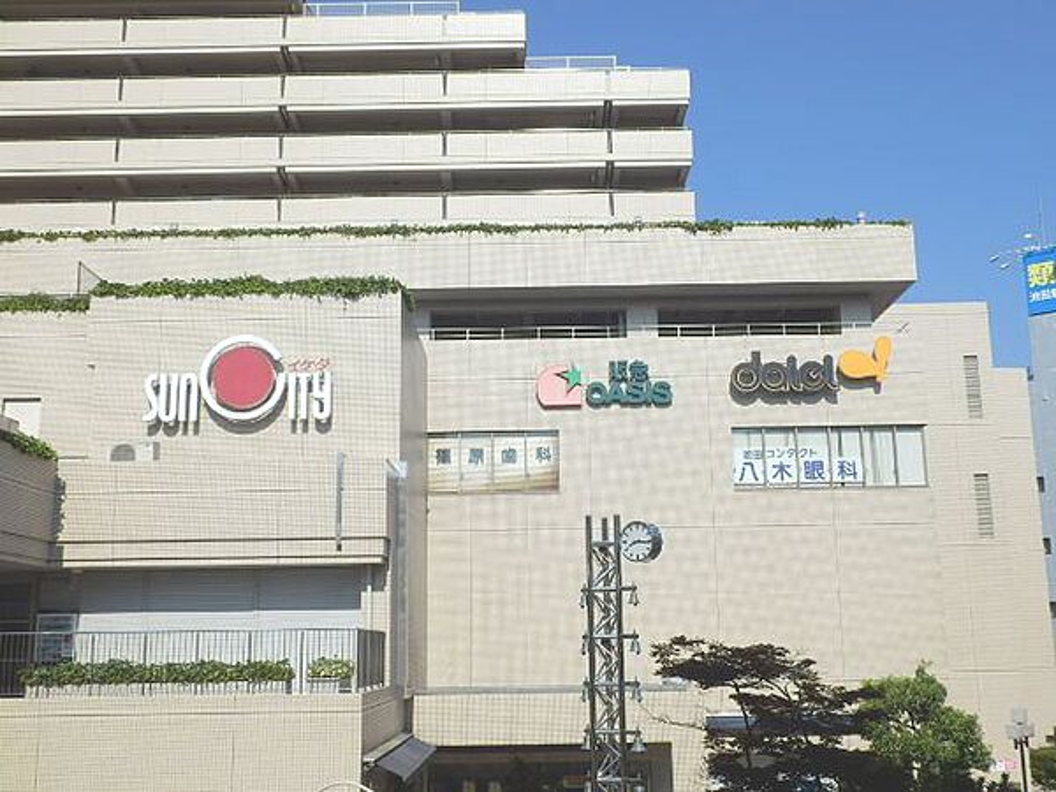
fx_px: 1342
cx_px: 528
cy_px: 396
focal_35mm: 44
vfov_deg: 32.9
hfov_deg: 42.9
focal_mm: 7.9
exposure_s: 1/160
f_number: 10.6
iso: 80
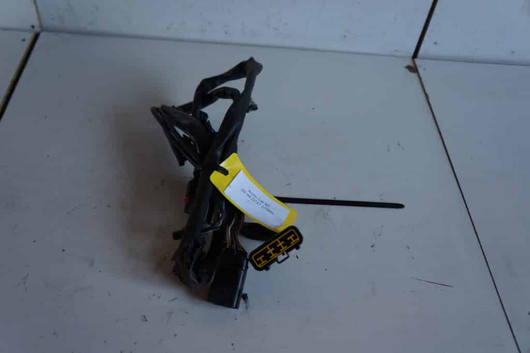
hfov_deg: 57.2
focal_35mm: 33
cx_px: 265
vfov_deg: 40.0
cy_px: 176
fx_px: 486
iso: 160
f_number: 4
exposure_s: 1/60
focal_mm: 22
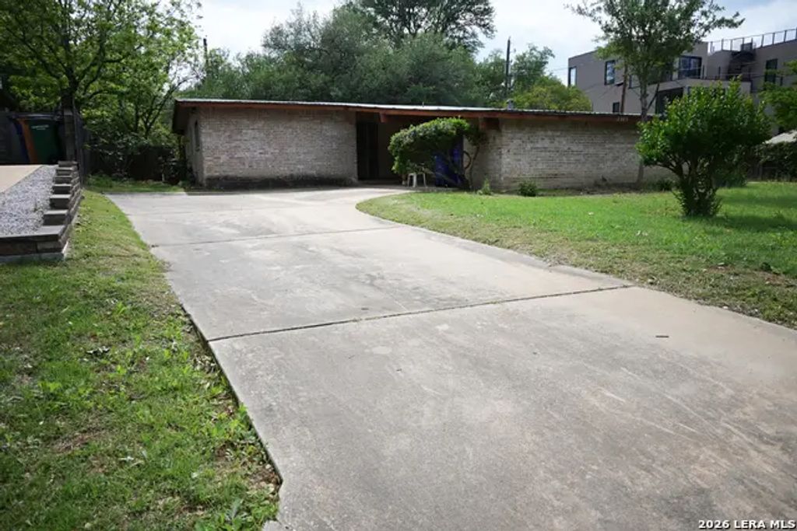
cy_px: 266
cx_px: 398
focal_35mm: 24
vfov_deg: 53.1
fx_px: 531
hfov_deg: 73.7
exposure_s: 1/2000
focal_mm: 16
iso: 180
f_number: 3.5
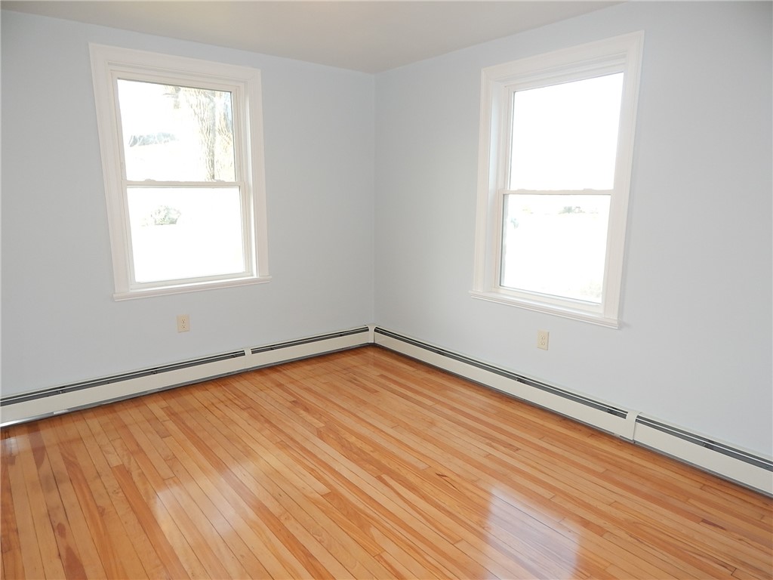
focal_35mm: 23
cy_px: 290
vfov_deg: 58.9
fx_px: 514
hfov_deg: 73.9
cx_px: 386
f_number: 3
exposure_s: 1/30
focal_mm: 4
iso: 125
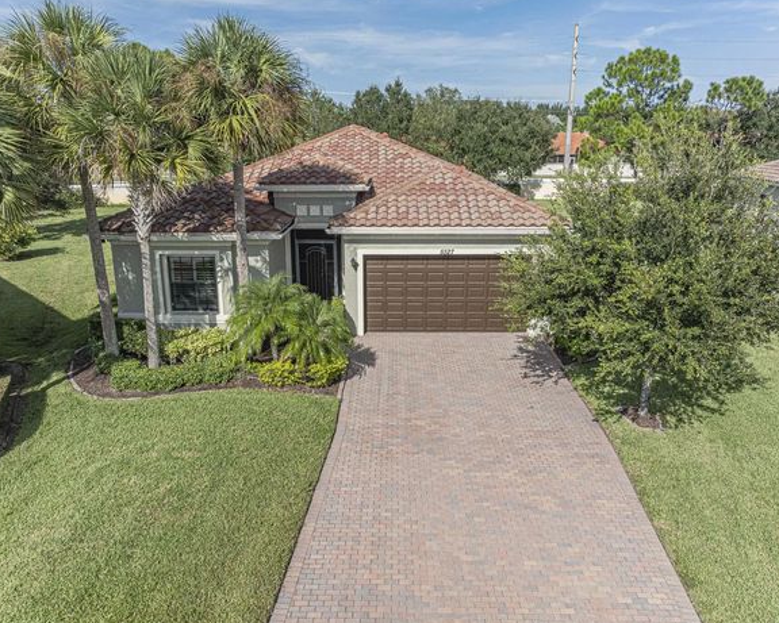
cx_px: 377
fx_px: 600
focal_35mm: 26
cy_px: 305
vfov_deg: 54.9
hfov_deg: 66.0
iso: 100
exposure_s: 1/80
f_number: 5.6
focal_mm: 12.29
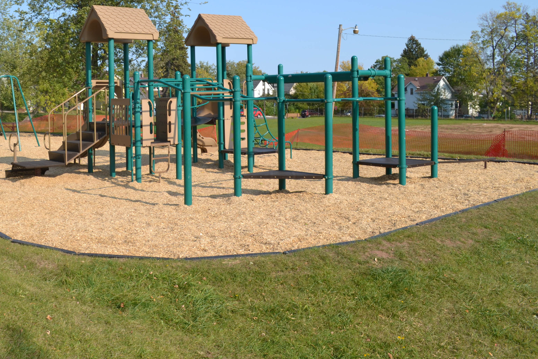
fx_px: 598
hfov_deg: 47.1
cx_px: 150
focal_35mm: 40
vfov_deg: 32.9
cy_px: 96
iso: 100
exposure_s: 1/250
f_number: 7.1
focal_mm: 18
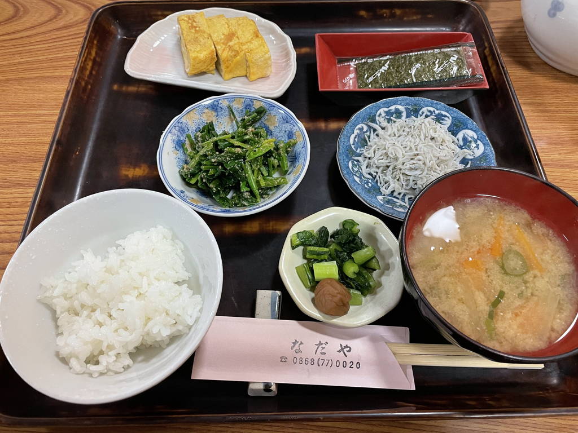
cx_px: 289
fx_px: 434
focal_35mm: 26
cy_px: 216
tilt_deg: -60.3
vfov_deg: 53.1
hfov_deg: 67.3
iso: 500
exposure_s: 1/40
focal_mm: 4.2
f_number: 1.6
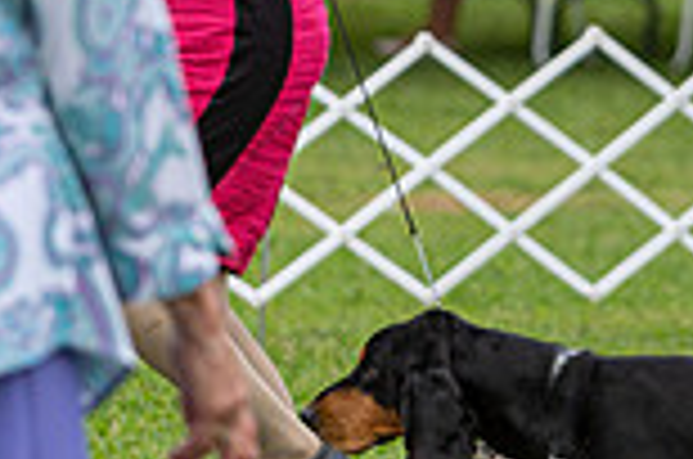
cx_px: 634
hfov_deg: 3.5
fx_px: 11468
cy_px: -97
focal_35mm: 597
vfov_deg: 2.3
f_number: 4
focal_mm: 158
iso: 250
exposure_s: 1/1000
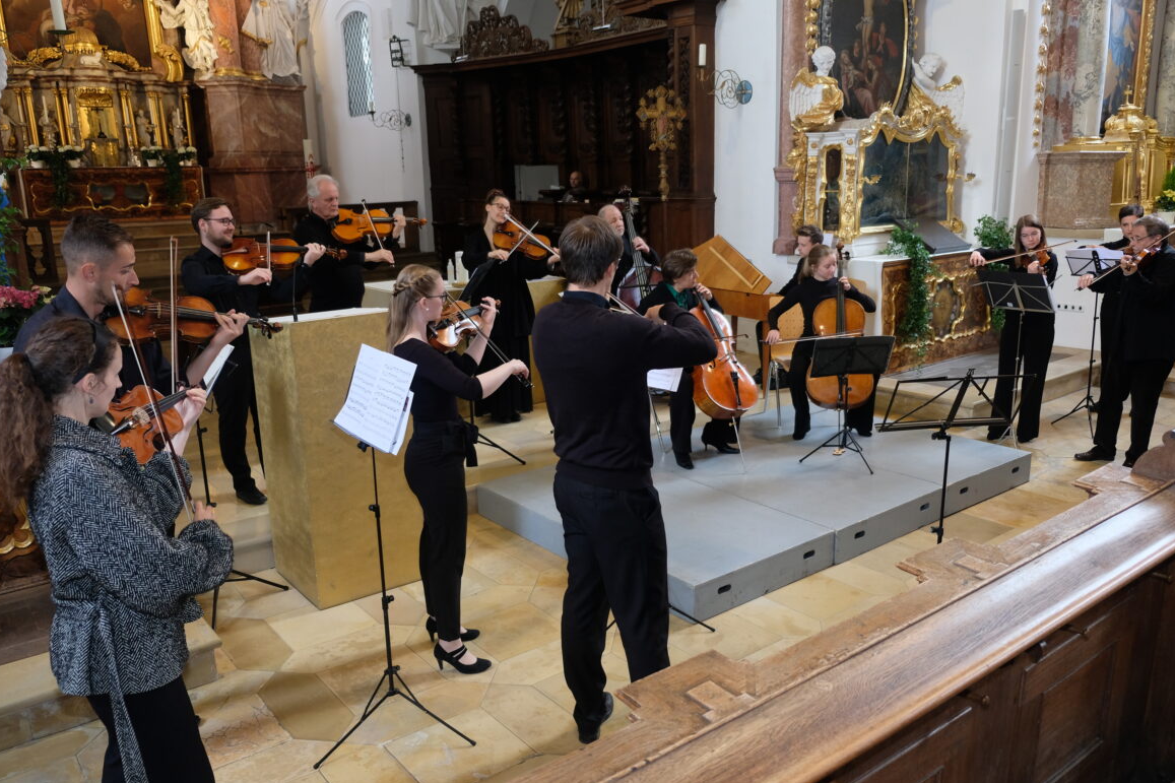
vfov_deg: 46.4
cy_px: 382
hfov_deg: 65.5
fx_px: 914
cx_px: 600
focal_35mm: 28
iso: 800
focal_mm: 18
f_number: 2.8
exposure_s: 1/125
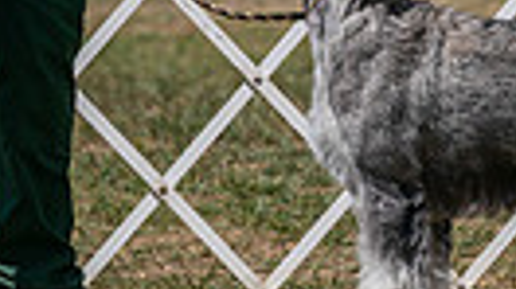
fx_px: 12550
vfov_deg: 1.3
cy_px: -170
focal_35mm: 918
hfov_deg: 2.4
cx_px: 367
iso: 160
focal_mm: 200
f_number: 5
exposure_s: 1/2000
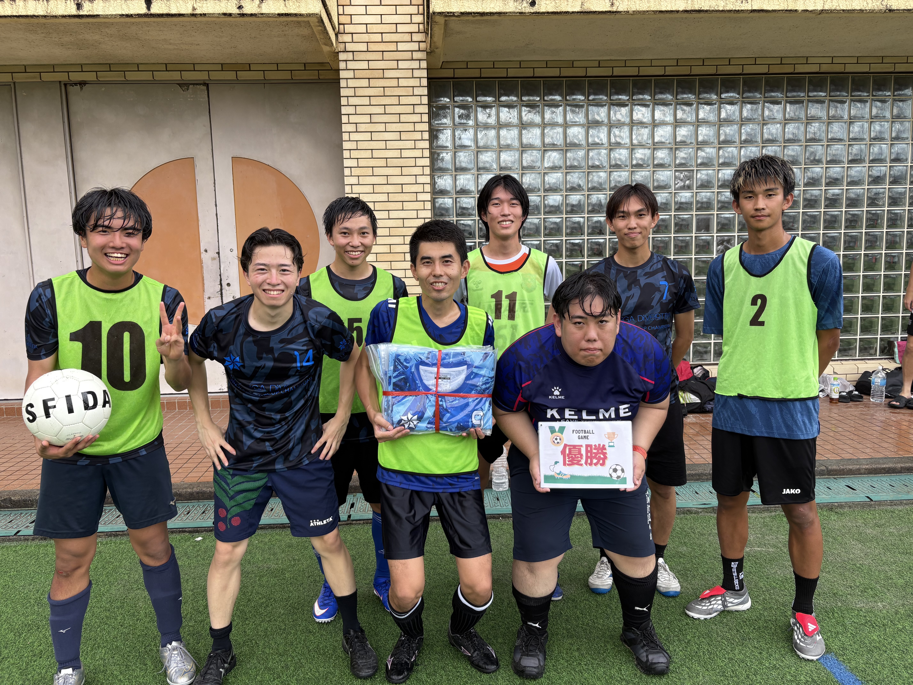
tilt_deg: -7.3
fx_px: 686
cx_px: 456
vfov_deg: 53.1
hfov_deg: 67.3
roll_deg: +2.2
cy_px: 342
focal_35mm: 26
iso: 64
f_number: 1.6
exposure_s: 1/122
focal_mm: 5.96
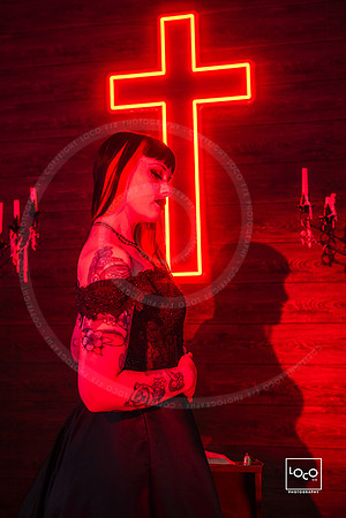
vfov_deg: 47.4
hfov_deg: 32.6
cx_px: 173
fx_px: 591
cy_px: 259
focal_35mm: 41
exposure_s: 1/100
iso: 1000
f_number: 3.2
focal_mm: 41
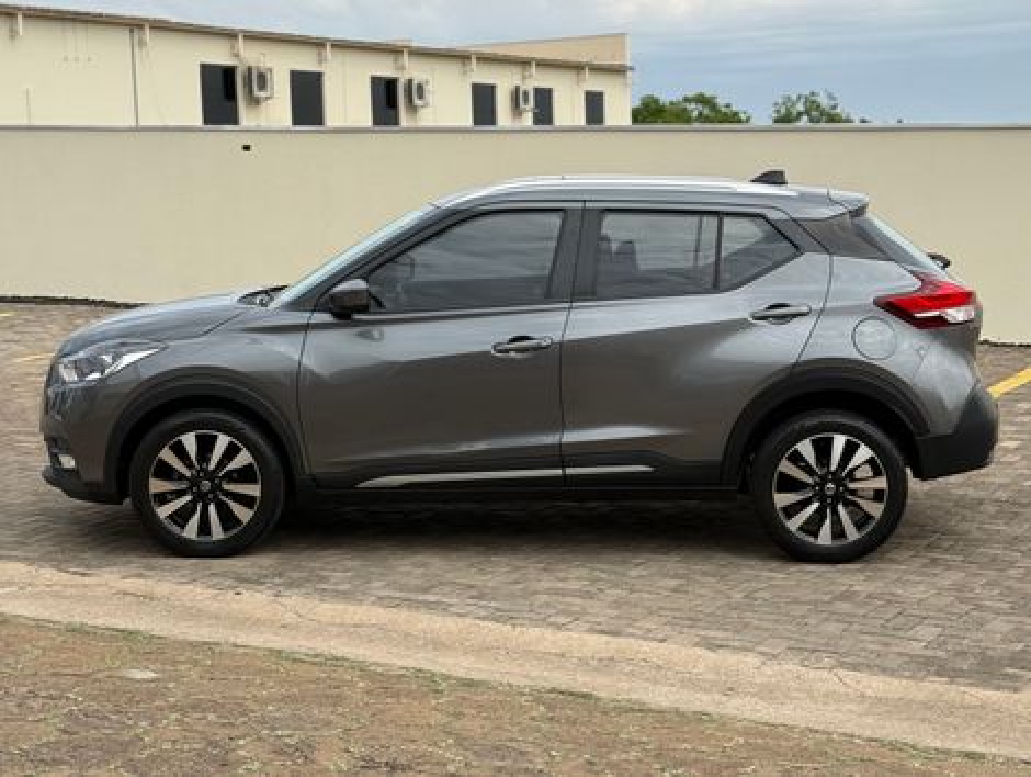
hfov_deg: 39.6
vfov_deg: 30.3
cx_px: 516
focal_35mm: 48
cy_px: 388
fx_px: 1432
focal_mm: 6.76
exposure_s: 1/4329
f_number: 1.78
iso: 64
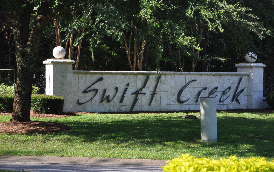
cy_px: 94
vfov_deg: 9.3
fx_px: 1057
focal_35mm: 142
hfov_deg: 14.8
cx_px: 145
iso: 450
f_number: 5.6
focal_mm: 85
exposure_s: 1/250
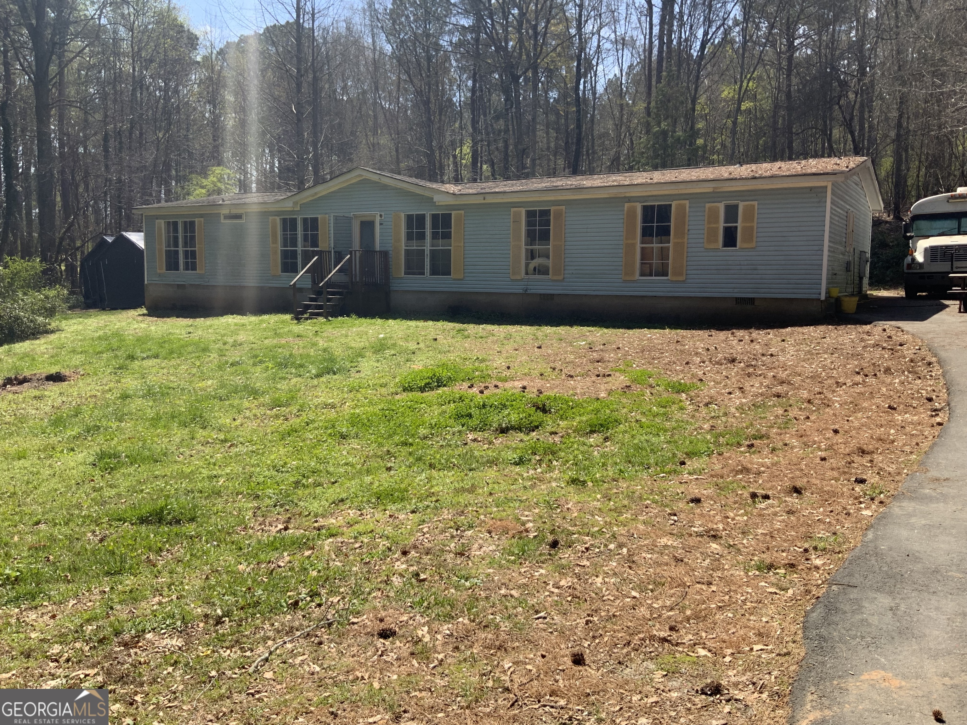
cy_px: 362
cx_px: 484
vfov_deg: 48.2
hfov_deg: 61.7
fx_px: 810
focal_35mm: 29
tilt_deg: -6.8
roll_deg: -1.6
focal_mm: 3
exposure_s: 1/1221
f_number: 1.8
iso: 16
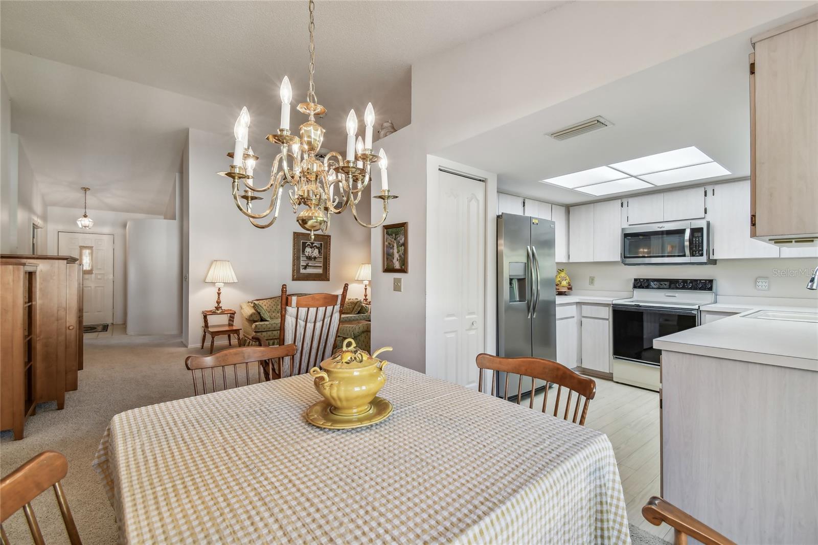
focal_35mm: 15
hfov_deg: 100.4
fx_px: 341
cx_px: 409
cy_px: 272
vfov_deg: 77.3
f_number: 7.1
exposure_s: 1/13
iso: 100
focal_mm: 10
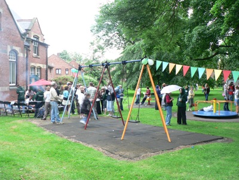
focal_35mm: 36
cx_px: 120
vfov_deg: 39.7
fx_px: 249
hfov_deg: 51.4
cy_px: 90
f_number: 2.8
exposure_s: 1/30
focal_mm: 6
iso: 80
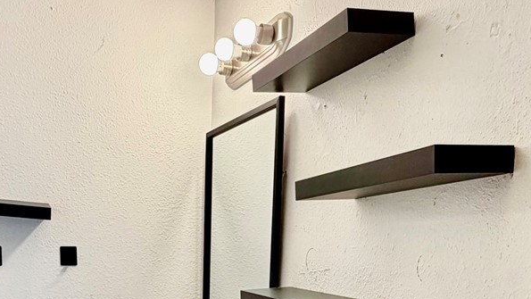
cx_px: 232
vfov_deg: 26.6
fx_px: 577
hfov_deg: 49.3
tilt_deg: -6.8
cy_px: 332
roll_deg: -2.5
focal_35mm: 41
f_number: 2.2
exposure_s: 1/120
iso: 125
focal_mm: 2.22
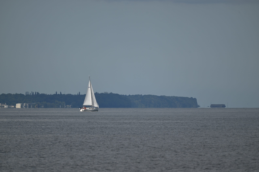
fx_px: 4317
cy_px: 86
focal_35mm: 600
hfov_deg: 3.4
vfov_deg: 2.3
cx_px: 130
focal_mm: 600
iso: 100
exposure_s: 1/1000
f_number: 6.3
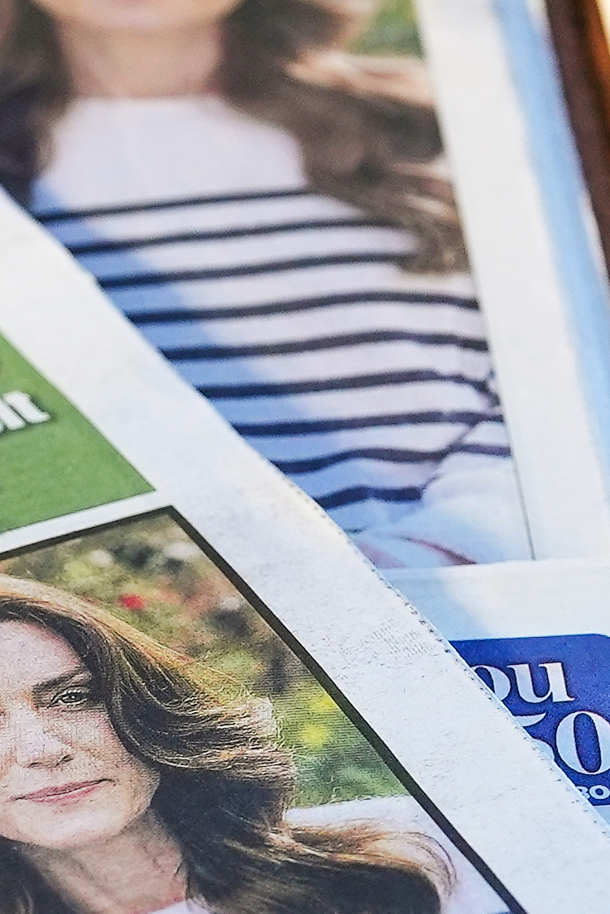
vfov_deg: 10.6
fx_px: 4878
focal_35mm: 192
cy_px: 1026
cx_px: -163
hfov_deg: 7.1
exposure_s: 1/250
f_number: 3.2
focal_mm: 50
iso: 1250
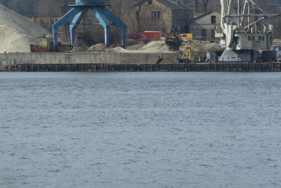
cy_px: 13
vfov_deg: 3.1
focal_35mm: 447
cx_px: 205
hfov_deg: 4.6
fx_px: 3489
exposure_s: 1/400
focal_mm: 42.6
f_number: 4.7
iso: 80
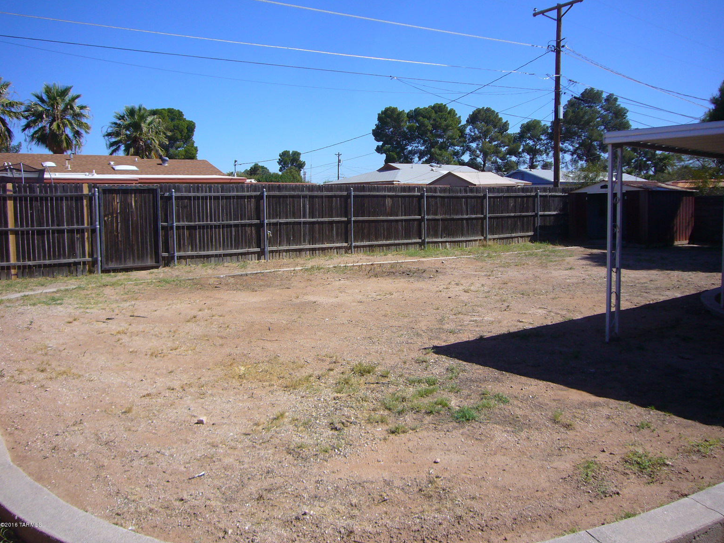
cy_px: 262
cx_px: 373
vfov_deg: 48.2
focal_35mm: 29
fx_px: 607
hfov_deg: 61.6
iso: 80
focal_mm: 4.6
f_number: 5.6
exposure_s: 1/400
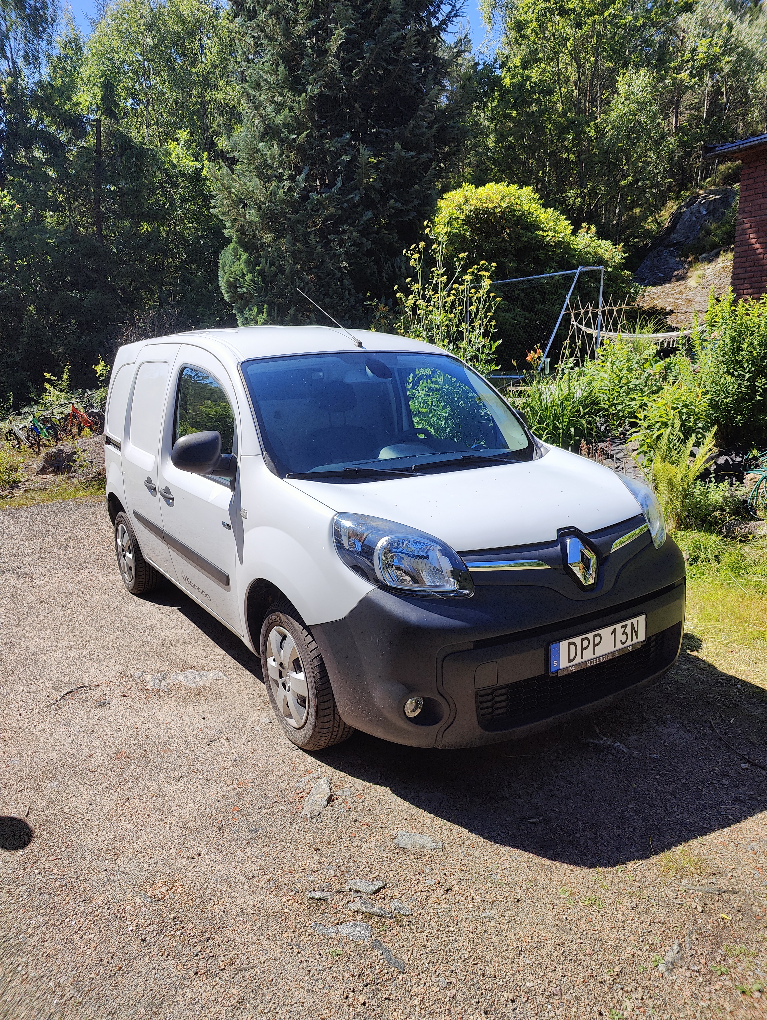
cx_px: 384
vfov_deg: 73.9
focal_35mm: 23
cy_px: 510
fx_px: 678
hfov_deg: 59.0
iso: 50
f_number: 1.8
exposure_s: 1/2764
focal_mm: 6.06
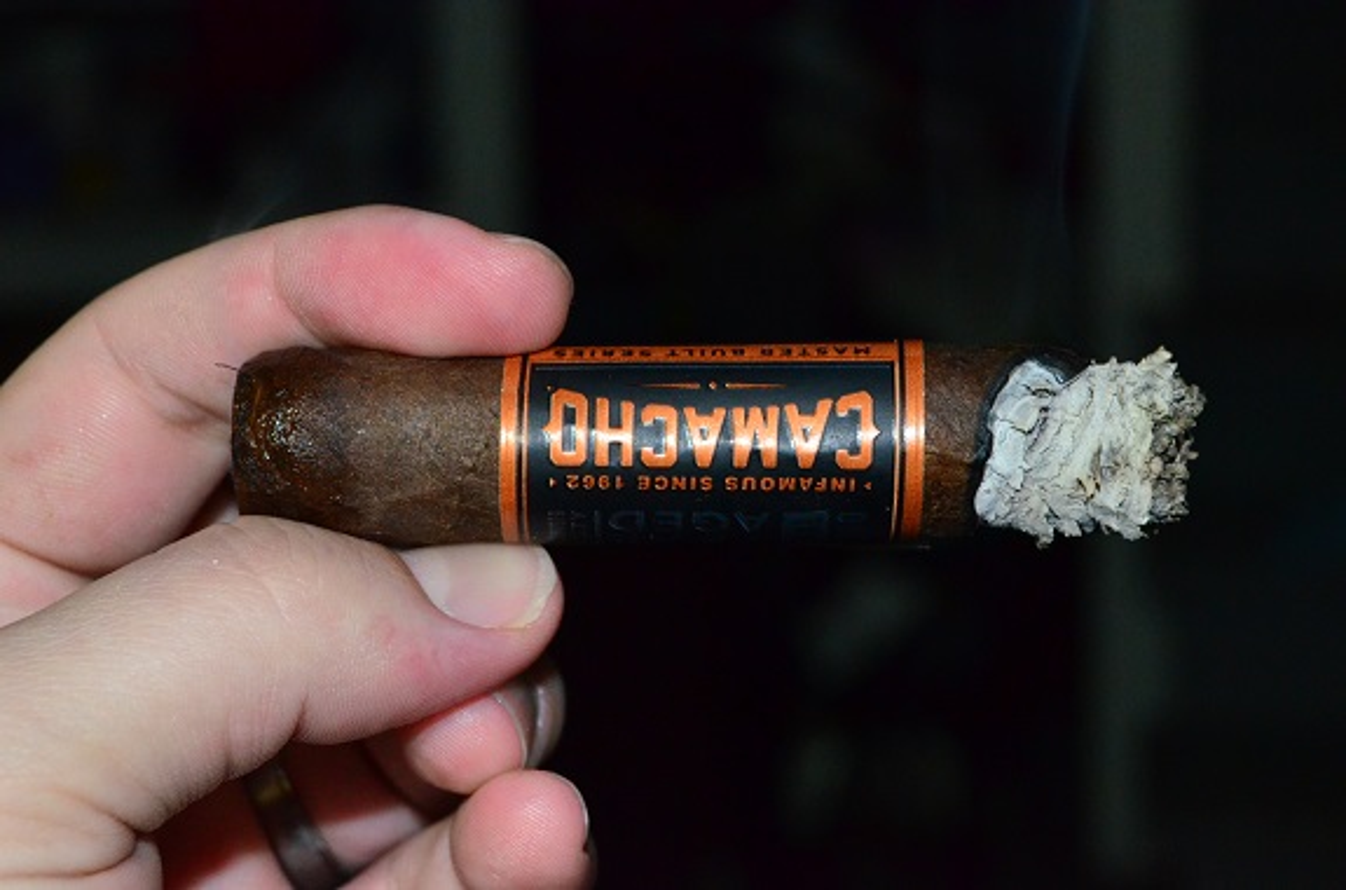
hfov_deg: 24.7
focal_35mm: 82
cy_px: 445
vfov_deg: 16.5
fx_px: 3076
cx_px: 673
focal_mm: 55
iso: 3200
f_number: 10
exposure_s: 1/60
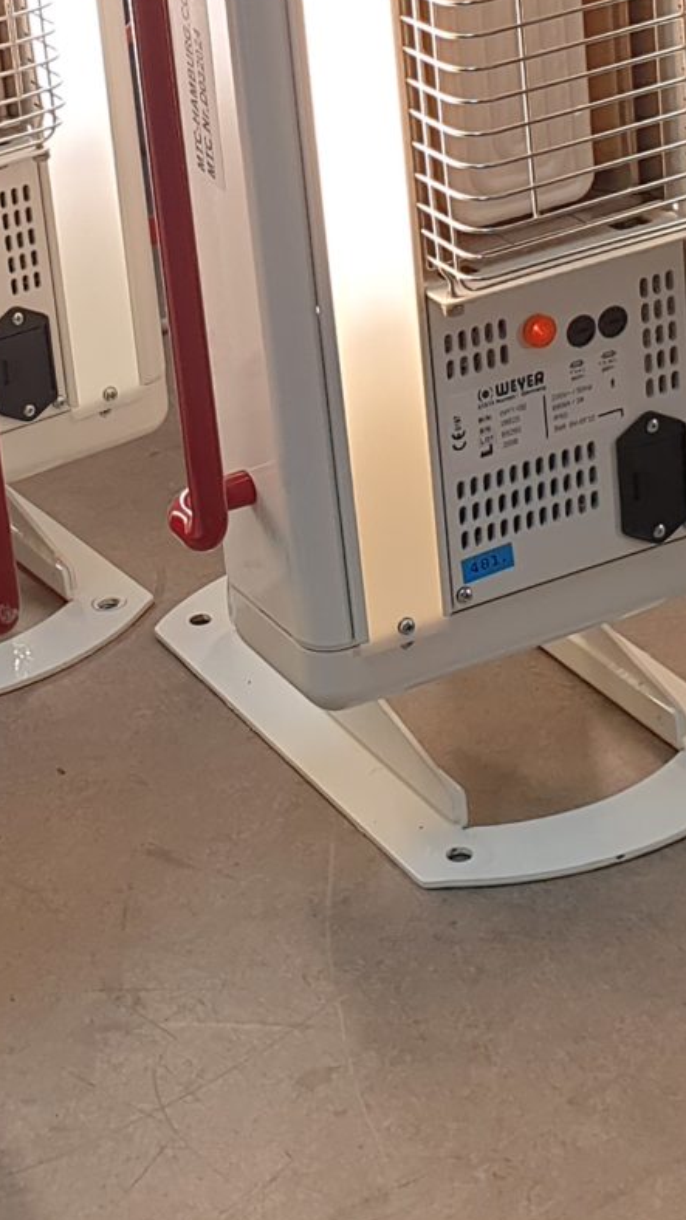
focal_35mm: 92
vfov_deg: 22.7
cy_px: 150
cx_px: 130
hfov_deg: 13.1
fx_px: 2976
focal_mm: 4.3
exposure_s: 1/100
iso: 50
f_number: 2.4
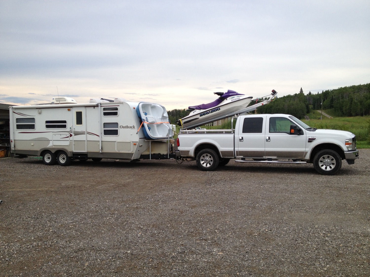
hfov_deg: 52.6
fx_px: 374
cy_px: 138
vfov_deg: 40.7
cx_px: 185
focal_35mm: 35
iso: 64
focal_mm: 4.28
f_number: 2.4
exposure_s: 1/167
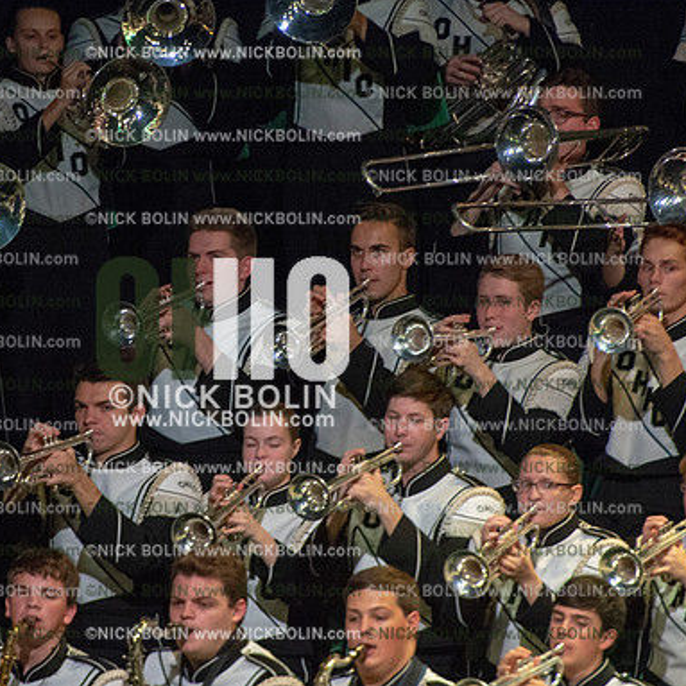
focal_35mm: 514
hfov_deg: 3.4
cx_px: 222
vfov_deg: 3.4
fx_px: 11524
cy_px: 342
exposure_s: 1/320
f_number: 5.6
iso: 8000
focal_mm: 400
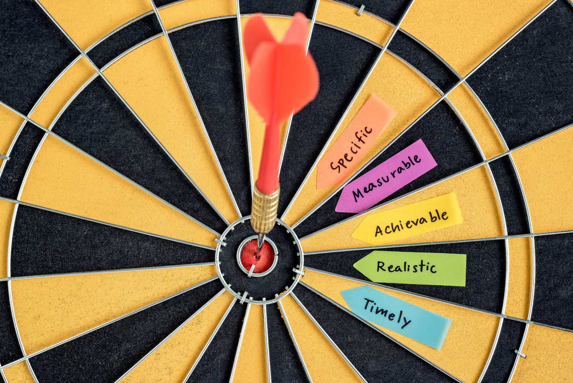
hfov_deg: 39.6
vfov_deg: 27.0
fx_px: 796
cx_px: 286
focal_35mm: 50
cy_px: 192
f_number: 8
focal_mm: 50
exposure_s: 1/3.33
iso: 100
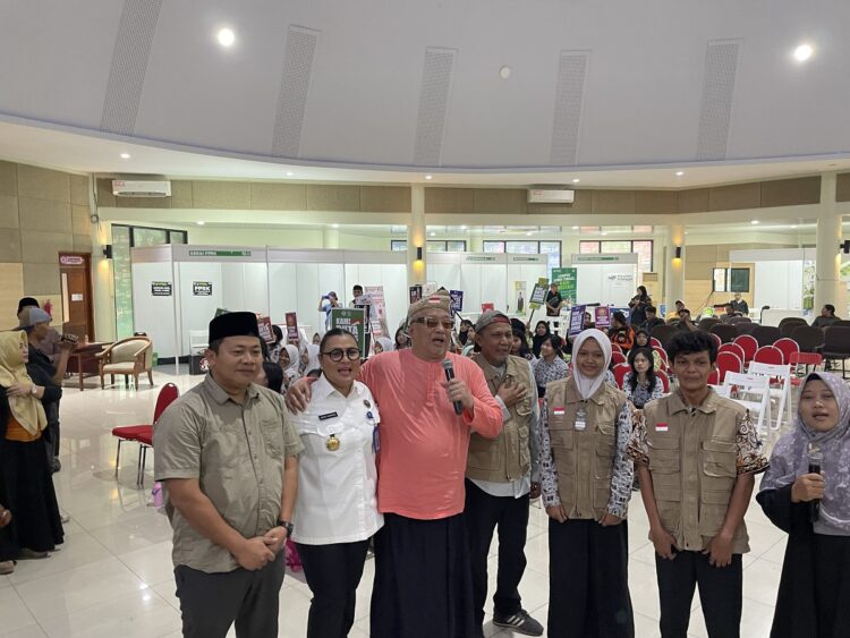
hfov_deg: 67.3
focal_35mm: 26
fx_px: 639
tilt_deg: -5.2
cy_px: 319
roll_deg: +0.3
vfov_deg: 53.1
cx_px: 425
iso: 250
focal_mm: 4.2
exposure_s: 1/50
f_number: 1.6
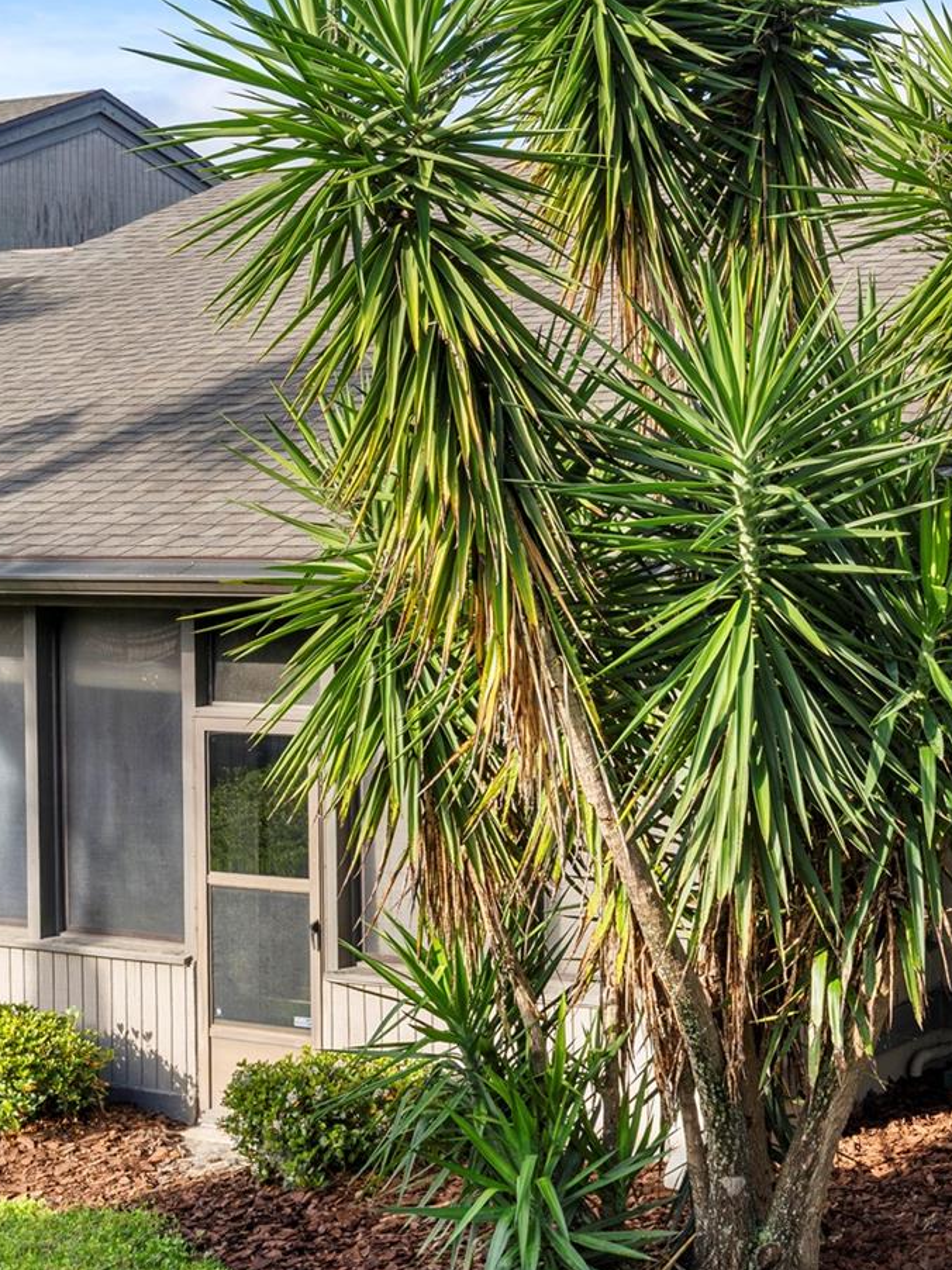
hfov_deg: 23.2
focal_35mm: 59
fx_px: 2159
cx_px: 1082
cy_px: 652
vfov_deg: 32.8
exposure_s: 1/60
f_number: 8
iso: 200
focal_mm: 34.5
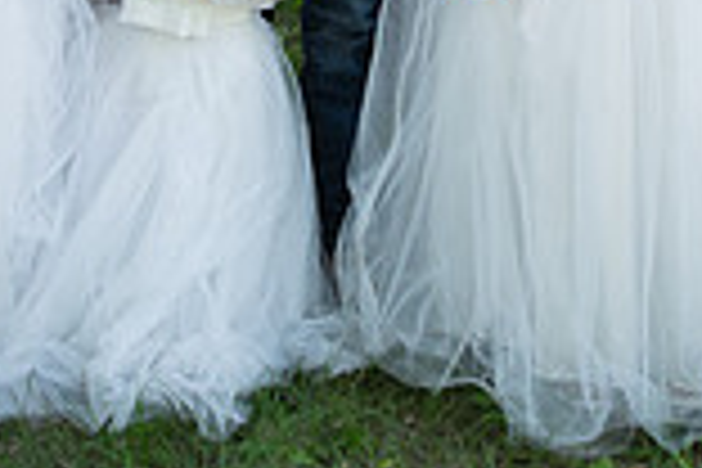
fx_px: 2301
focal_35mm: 118
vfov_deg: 10.6
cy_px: -467
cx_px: 273
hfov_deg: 17.3
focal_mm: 29
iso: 250
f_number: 5
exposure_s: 1/125
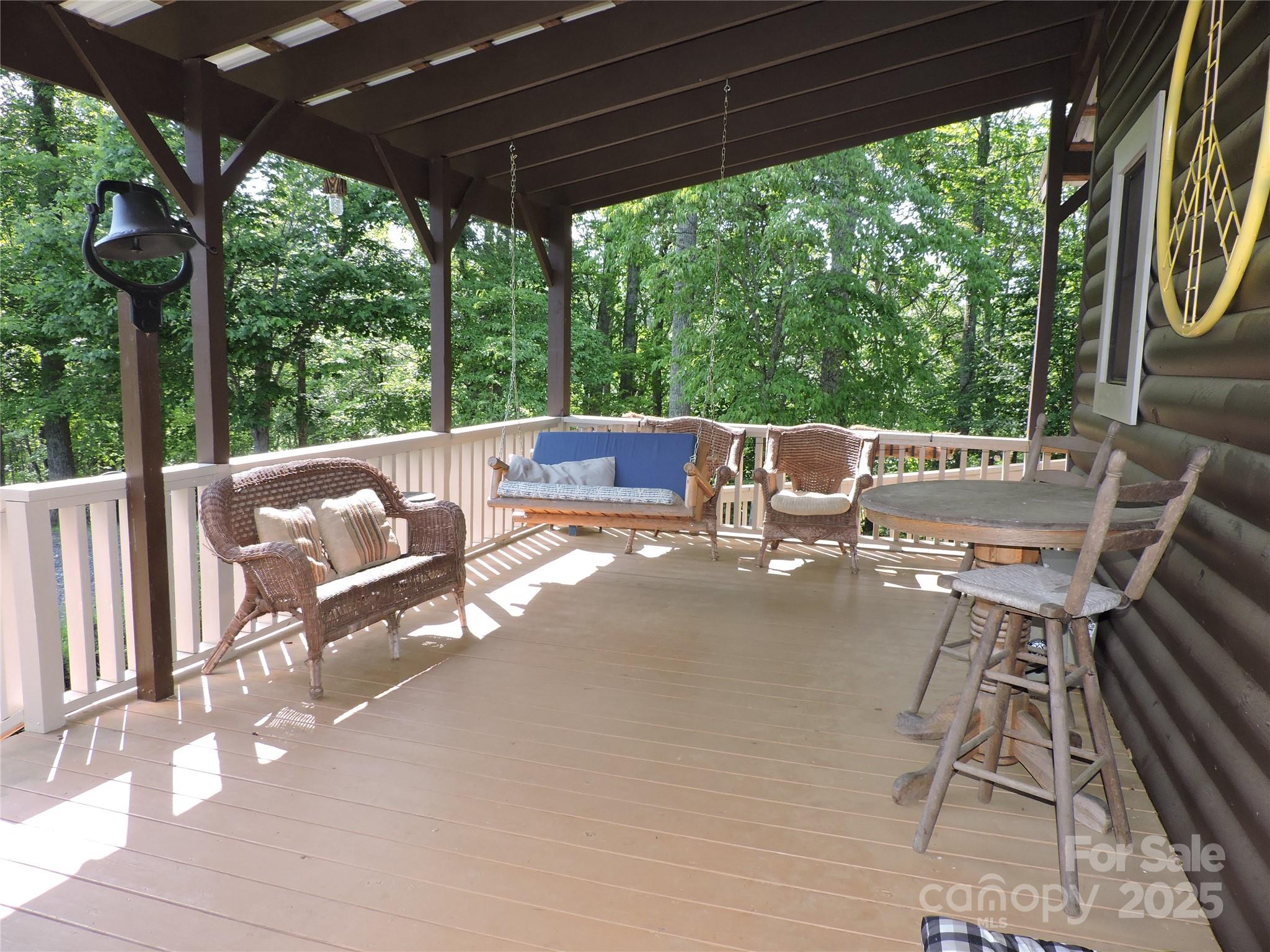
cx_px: 635
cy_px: 476
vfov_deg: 56.8
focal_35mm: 24
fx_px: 881
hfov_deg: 71.6
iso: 180
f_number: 3
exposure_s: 1/250
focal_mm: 4.3
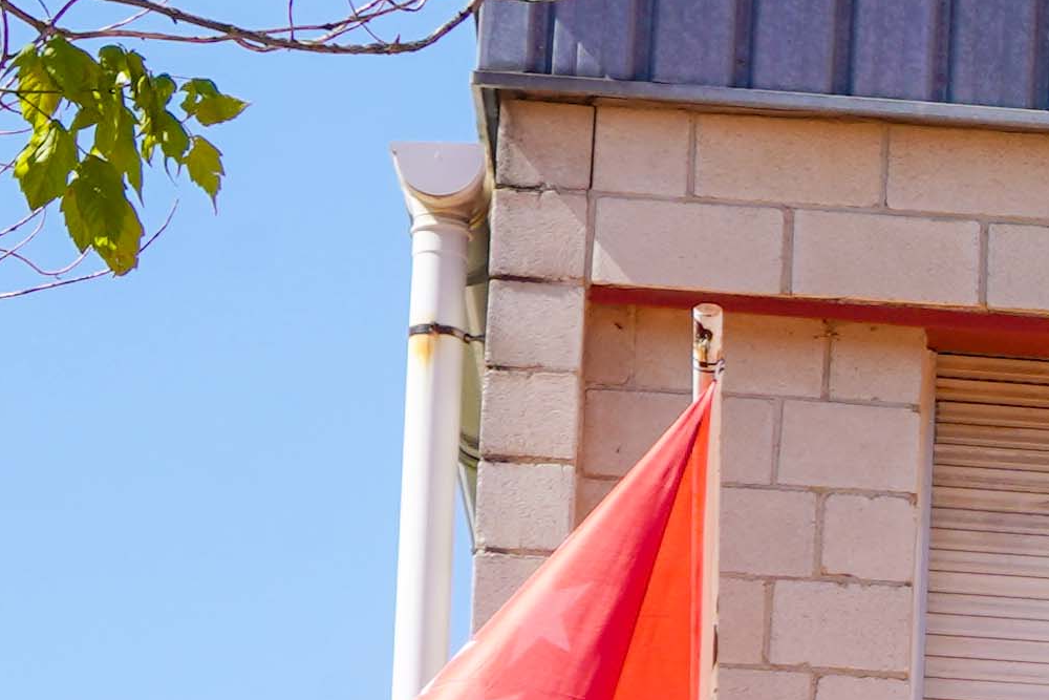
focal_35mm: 246
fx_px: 7169
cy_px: 1450
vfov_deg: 5.5
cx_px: 2541
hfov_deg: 7.8
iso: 100
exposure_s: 1/125
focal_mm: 41
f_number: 9
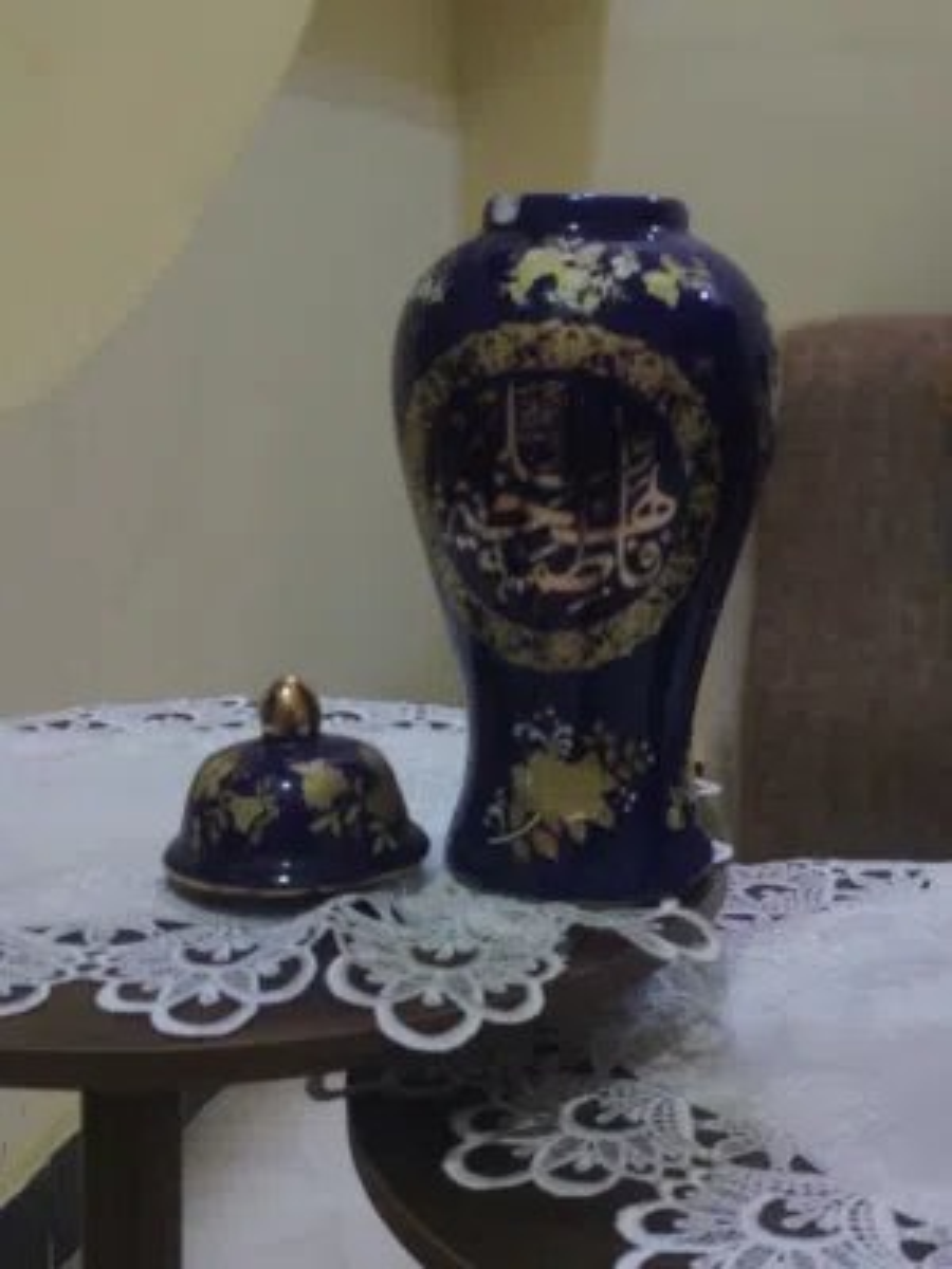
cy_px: 634
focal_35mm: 48
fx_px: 1760
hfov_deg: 30.3
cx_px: 476
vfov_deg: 39.7
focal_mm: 5.25
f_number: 11
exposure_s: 1/25
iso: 219
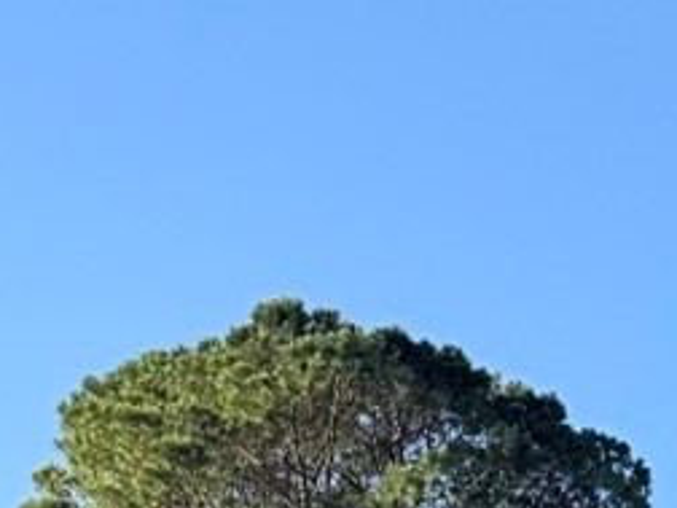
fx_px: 2386
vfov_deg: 10.3
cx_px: 892
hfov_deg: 15.3
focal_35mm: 122
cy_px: 1287
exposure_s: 1/3584
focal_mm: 6.76
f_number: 1.78
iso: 80
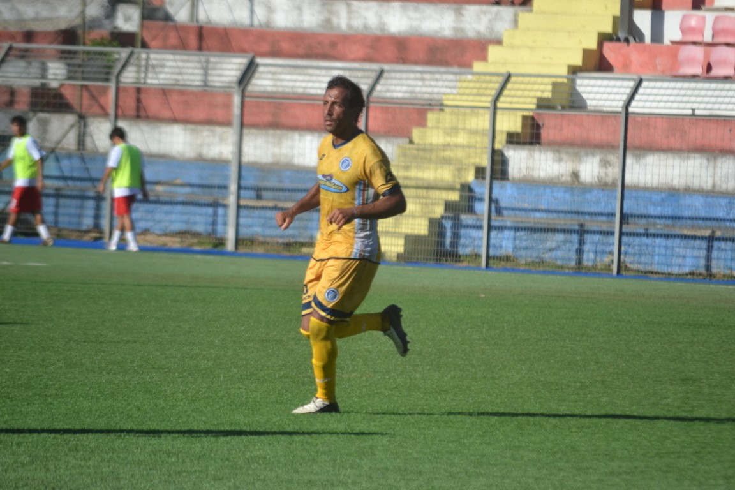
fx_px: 6125
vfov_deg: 4.6
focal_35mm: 300
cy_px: 245
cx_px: 368
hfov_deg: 6.9
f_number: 5.6
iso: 400
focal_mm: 200
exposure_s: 1/1600
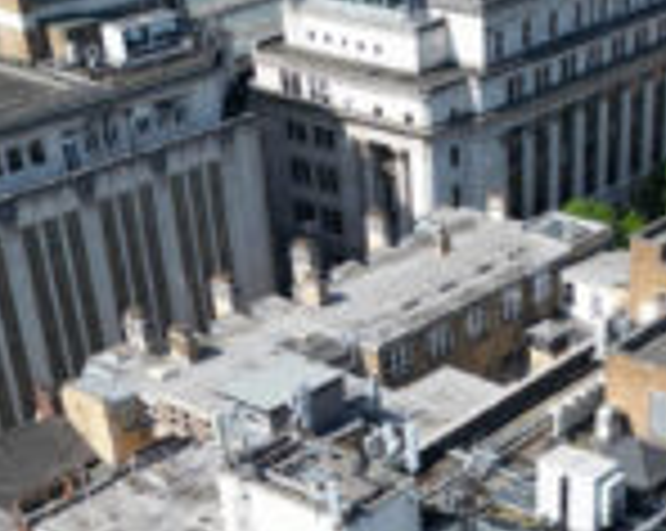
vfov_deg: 18.6
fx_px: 1496
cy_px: 698
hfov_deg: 24.9
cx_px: 486
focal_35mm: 76
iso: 140
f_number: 1.7
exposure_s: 1/2500
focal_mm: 6.72
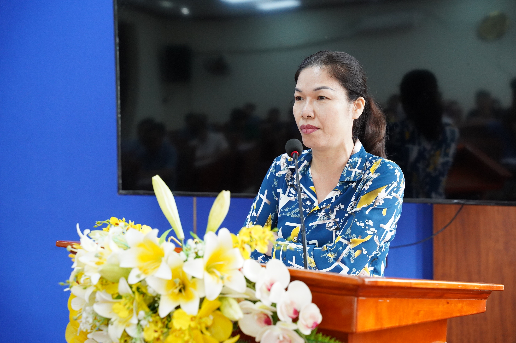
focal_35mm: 62
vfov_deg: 22.0
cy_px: 172
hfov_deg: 32.7
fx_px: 881
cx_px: 258
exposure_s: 1/500
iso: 6400
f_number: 4
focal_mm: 61.5
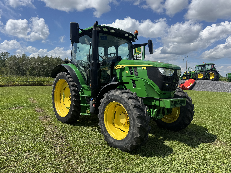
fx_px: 160
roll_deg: -0.3
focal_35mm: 24
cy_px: 86
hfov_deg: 71.6
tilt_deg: -2.0
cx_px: 116
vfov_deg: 56.8
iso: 80
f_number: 1.78
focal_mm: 6.76
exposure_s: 1/5348
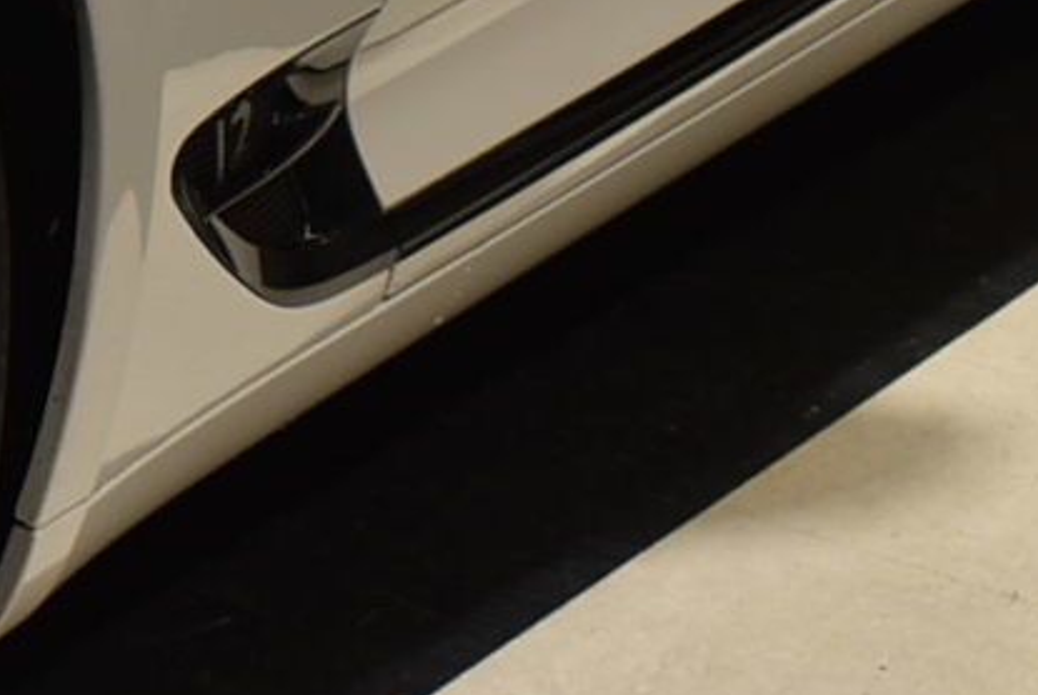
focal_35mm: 194
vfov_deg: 7.0
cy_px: -211
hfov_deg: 9.8
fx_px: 5604
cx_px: -1051
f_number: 5
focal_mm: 21
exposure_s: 1/30
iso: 100
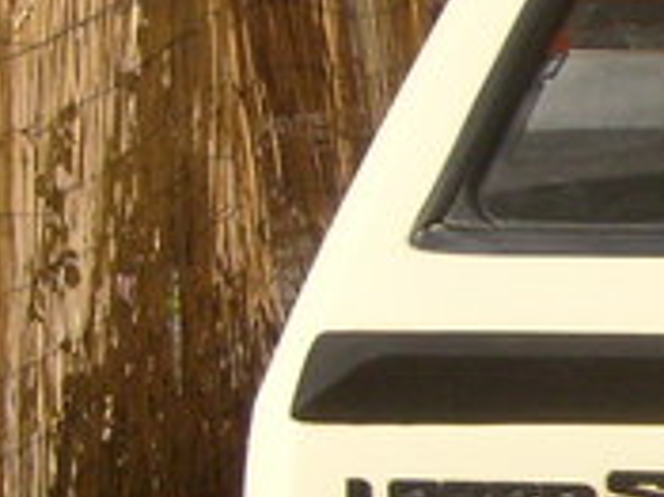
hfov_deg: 11.3
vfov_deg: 9.2
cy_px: 398
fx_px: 3067
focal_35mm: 160
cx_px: 1298
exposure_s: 1/350
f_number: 7.1
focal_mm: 5.8
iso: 80
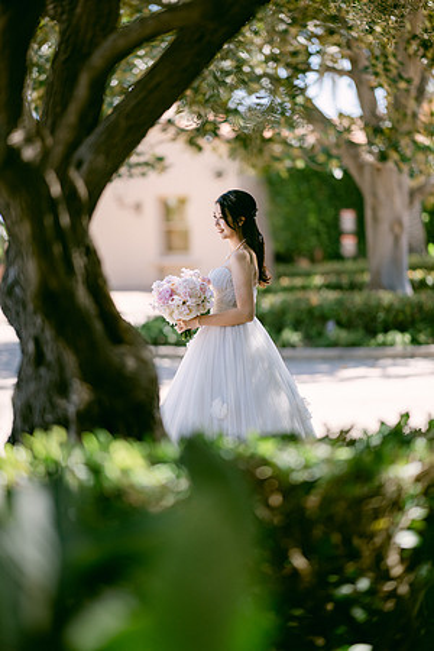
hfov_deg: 13.0
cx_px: 217
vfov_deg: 19.5
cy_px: 326
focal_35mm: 105
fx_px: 1899
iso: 64
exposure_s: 1/2000
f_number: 1.4
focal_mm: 105
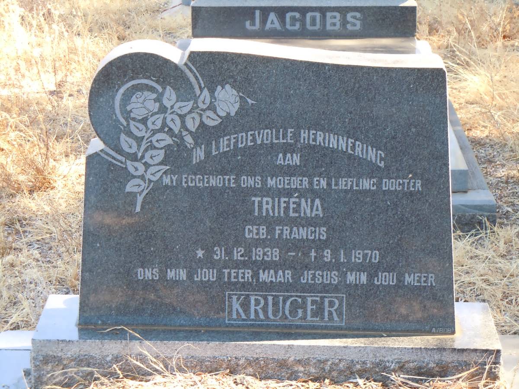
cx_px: 260
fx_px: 1739
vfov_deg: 12.8
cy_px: 194
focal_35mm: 116
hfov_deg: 17.0
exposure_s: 1/50
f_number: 4.6
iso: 200
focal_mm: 20.9
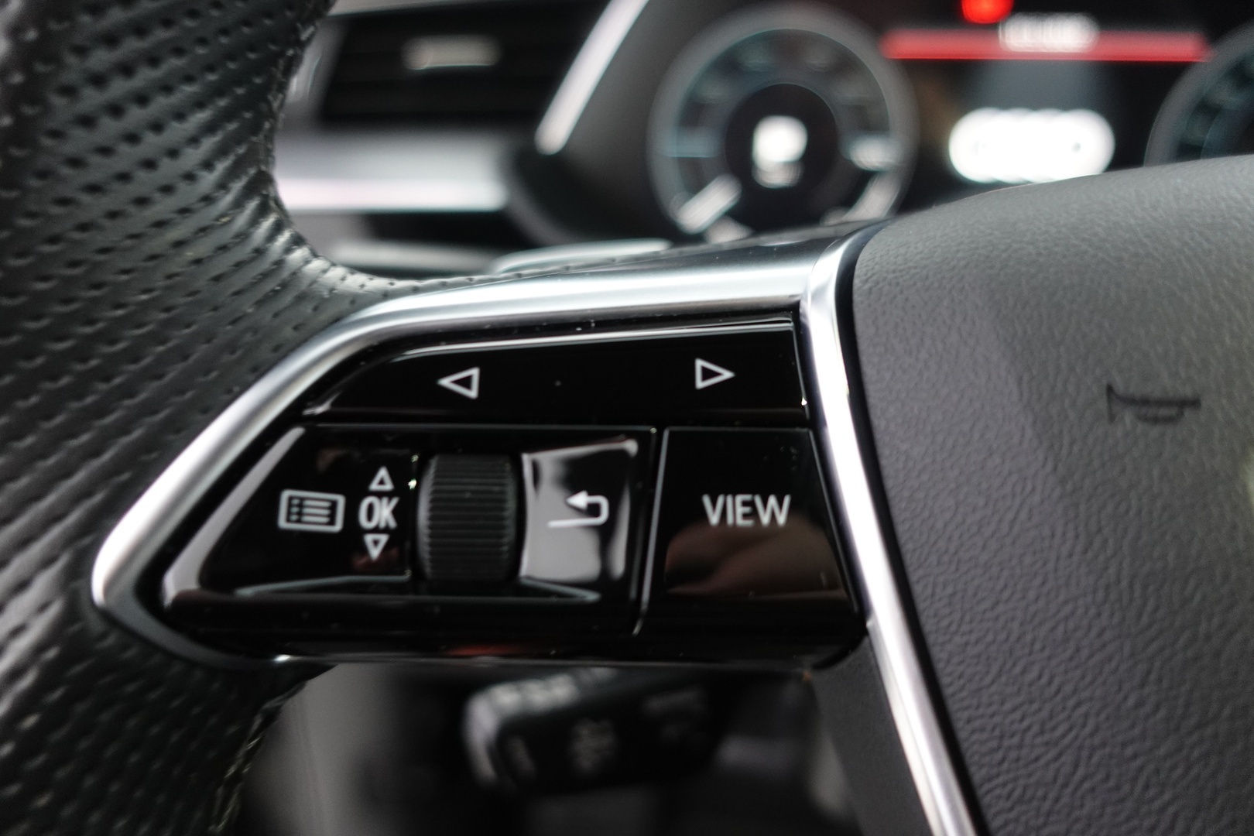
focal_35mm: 24
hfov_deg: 73.7
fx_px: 836
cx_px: 627
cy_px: 418
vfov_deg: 53.1
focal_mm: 9.4
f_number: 1.8
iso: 800
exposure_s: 1/15
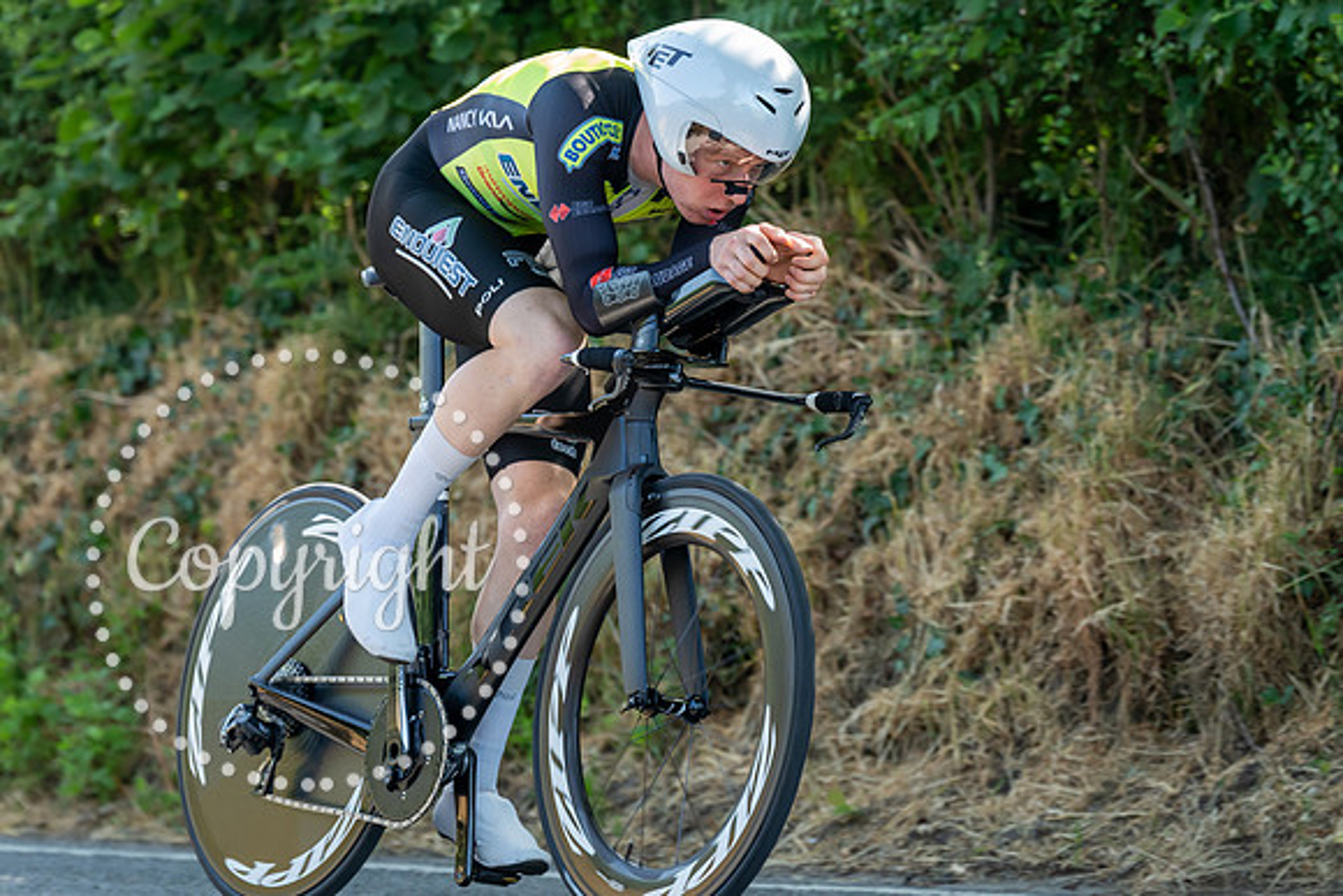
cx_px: 672
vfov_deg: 7.3
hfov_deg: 10.9
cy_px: 379
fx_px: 7061
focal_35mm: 189
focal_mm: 164
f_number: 4
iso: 1250
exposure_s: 1/1000
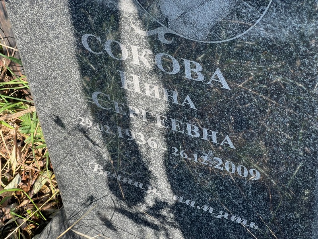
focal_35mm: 77
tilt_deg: -42.1
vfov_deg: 19.1
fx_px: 707
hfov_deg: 25.3
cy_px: 120
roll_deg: +10.3
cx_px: 159
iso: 32
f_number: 2.8
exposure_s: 1/99
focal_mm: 9
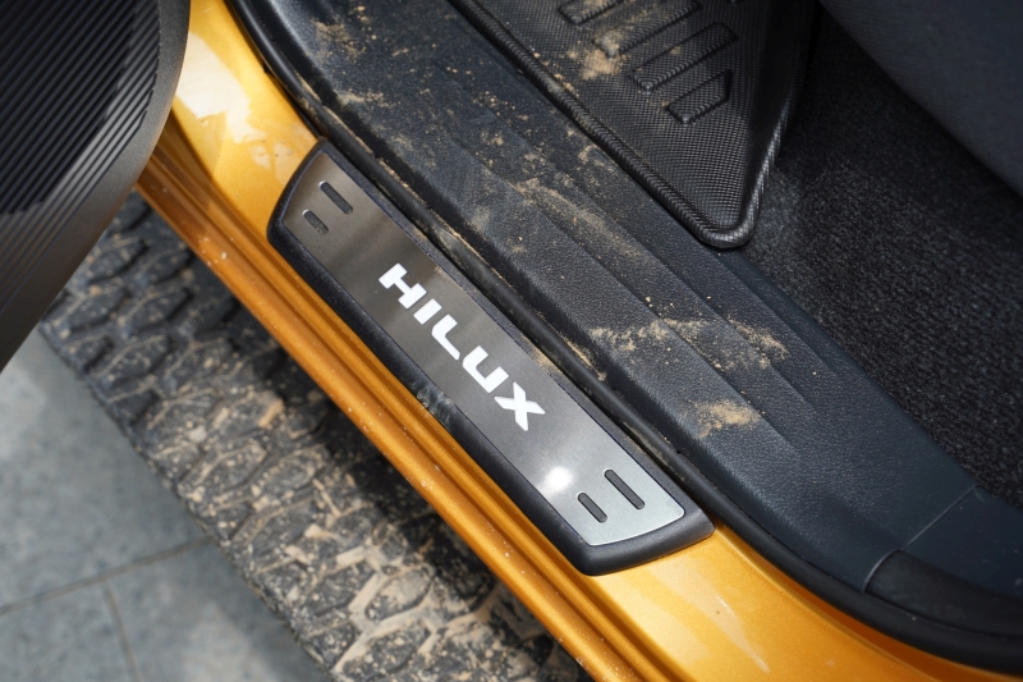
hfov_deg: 34.5
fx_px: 1648
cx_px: 512
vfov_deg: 23.4
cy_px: 341
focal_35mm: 58
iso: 100
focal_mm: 58
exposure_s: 1/50
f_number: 4.5
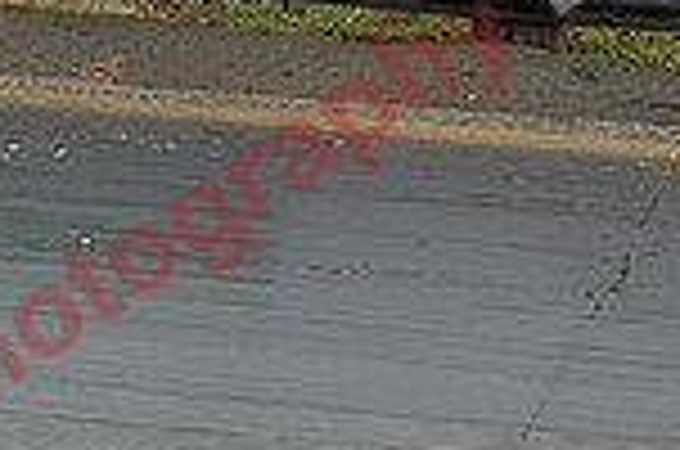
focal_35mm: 202
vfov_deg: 6.8
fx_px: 3806
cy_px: 410
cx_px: -50
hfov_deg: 10.1
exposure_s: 1/1000
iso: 360
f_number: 4.8
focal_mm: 35
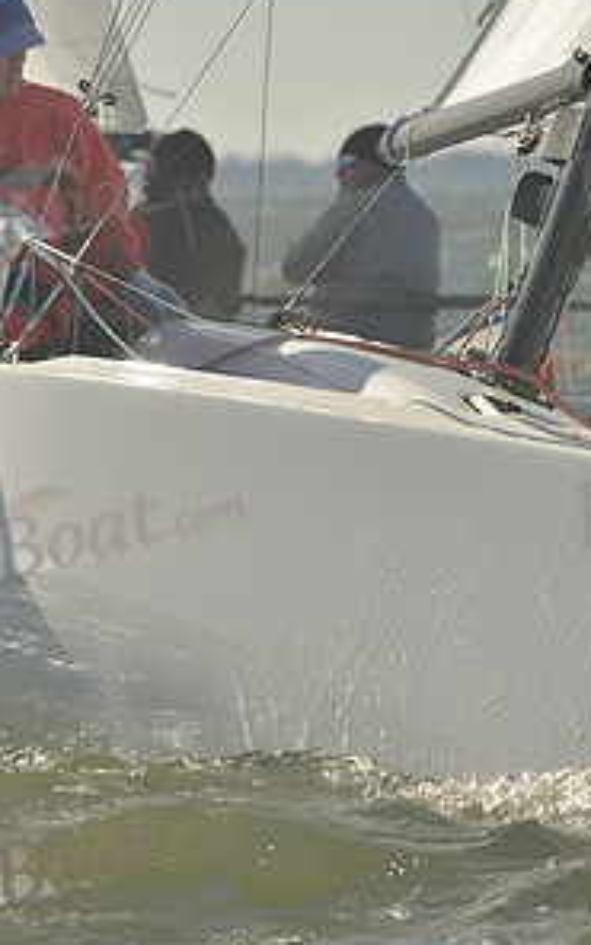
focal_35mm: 400
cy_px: 343
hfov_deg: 3.3
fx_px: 10308
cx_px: 412
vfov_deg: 5.3
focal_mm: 200
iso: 200
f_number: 5.6
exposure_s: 1/1600
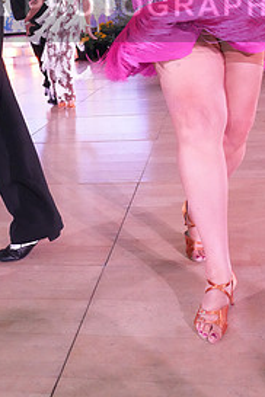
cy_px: -6
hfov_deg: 26.5
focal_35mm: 51
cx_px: 113
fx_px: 563
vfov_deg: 35.0
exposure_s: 1/250
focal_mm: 24
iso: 8000
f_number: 7.1
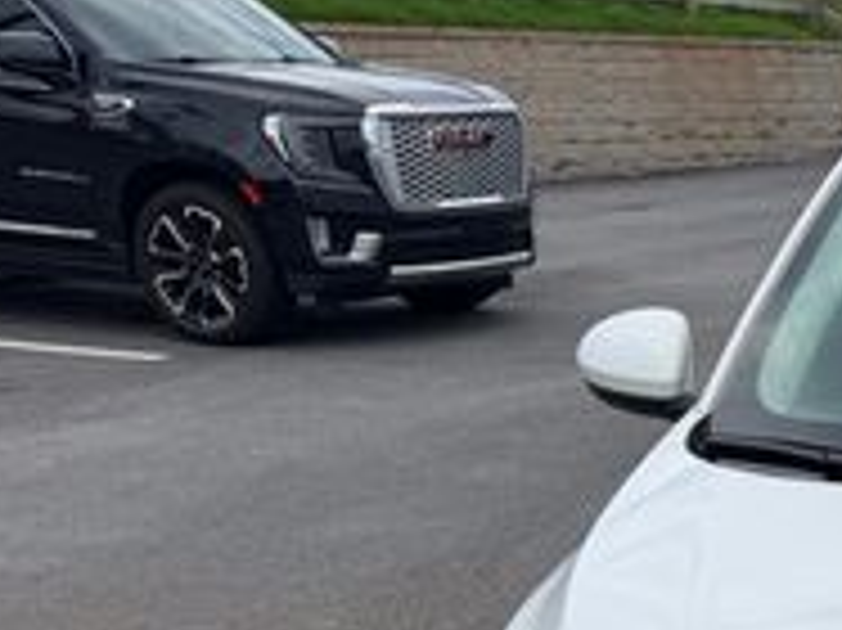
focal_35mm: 82
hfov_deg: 20.2
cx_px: 1297
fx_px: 1993
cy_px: 850
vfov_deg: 16.8
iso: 80
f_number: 1.78
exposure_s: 1/8130
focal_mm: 6.76
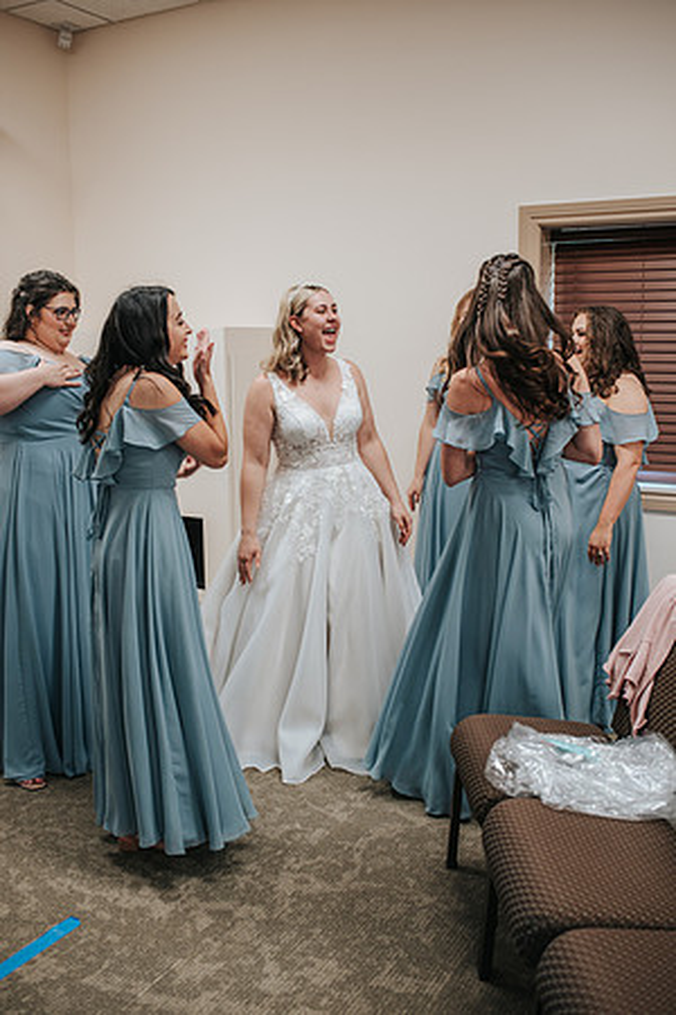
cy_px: 508
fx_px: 986
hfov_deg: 37.9
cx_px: 338
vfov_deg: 54.4
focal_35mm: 35
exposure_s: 1/125
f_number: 2.8
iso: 500
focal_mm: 35
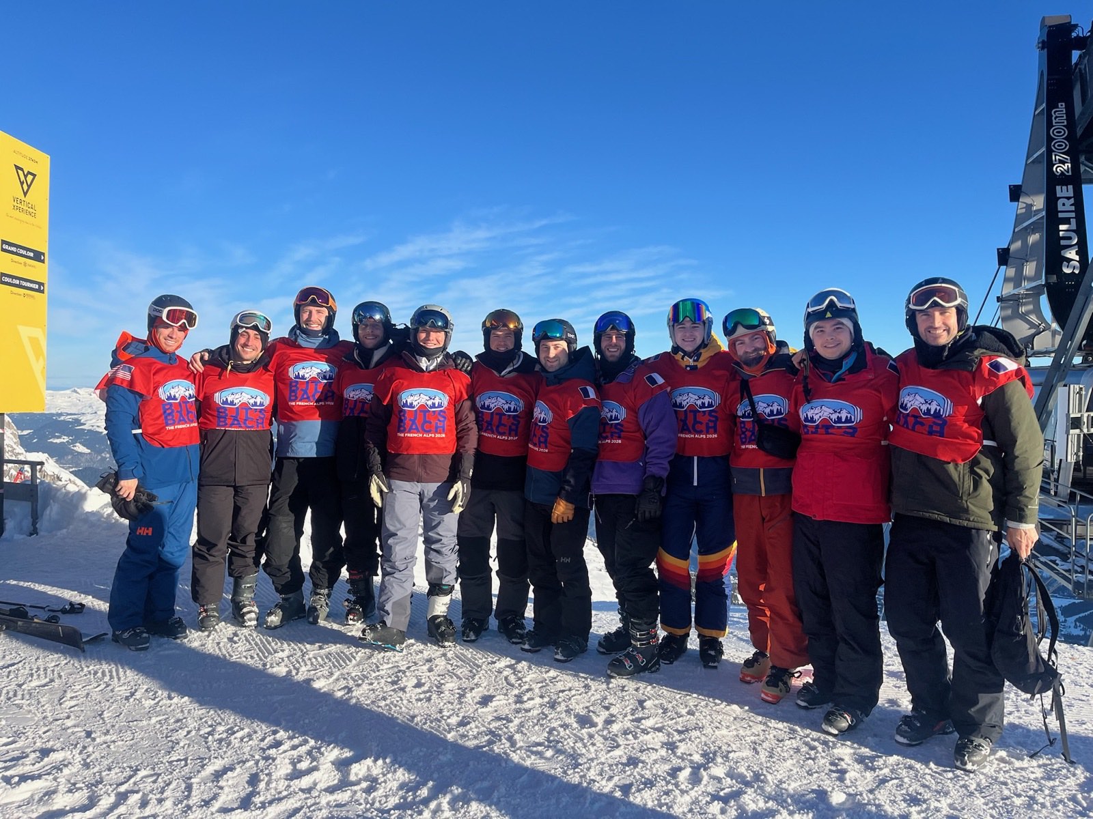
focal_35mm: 26
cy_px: 410
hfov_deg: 67.3
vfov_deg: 53.1
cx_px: 546
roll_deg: +0.6
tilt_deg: -1.7
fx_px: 821
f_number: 1.6
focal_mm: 5.1
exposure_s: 1/2513
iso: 50
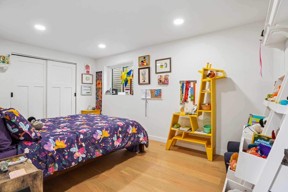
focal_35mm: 16
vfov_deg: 72.0
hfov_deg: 95.0
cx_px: 144
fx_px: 132
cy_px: 96
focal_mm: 11
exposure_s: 1/20
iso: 500
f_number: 8
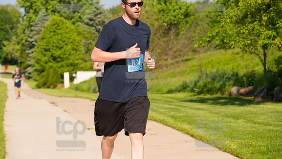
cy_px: 66
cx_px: 141
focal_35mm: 118
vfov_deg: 10.3
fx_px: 882
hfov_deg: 18.2
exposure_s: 1/2000
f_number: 5.6
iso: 400
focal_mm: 112
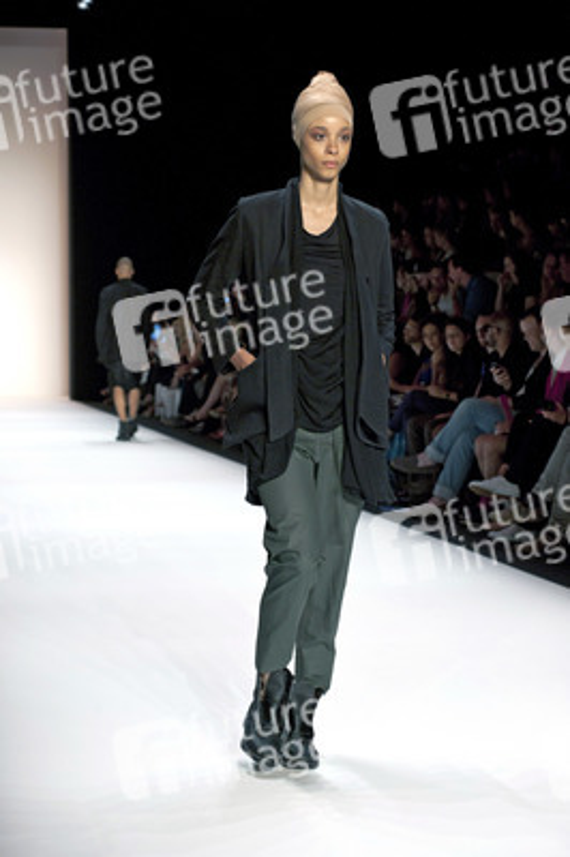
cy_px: 428
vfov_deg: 25.4
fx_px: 1903
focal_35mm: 80
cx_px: 285
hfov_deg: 17.0
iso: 1600
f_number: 7.1
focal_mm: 80
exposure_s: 1/250
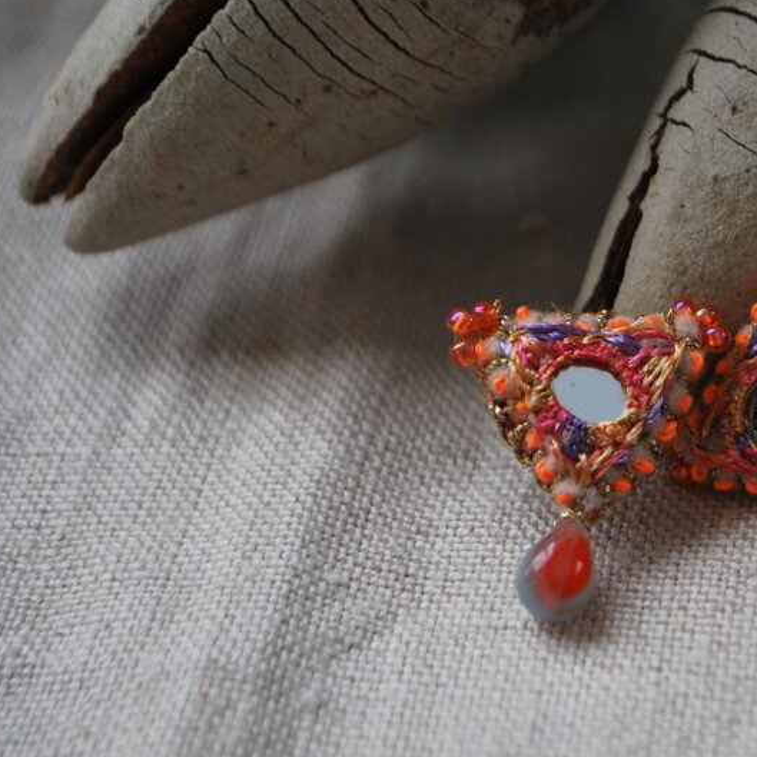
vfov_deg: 14.5
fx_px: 2969
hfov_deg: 14.4
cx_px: 664
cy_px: 426
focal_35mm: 120
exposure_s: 1/50
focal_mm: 52
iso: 200
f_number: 5.6
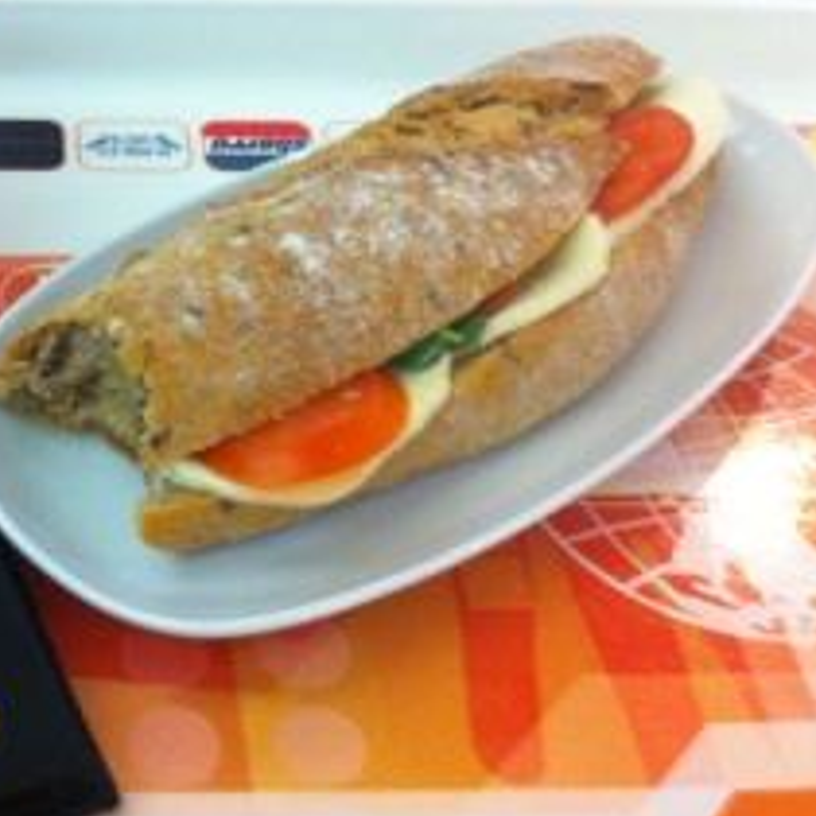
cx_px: 82
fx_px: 1760
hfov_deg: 25.3
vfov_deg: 26.0
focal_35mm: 66
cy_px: 324
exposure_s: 1/15
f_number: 2.8
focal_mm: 3.85
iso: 200
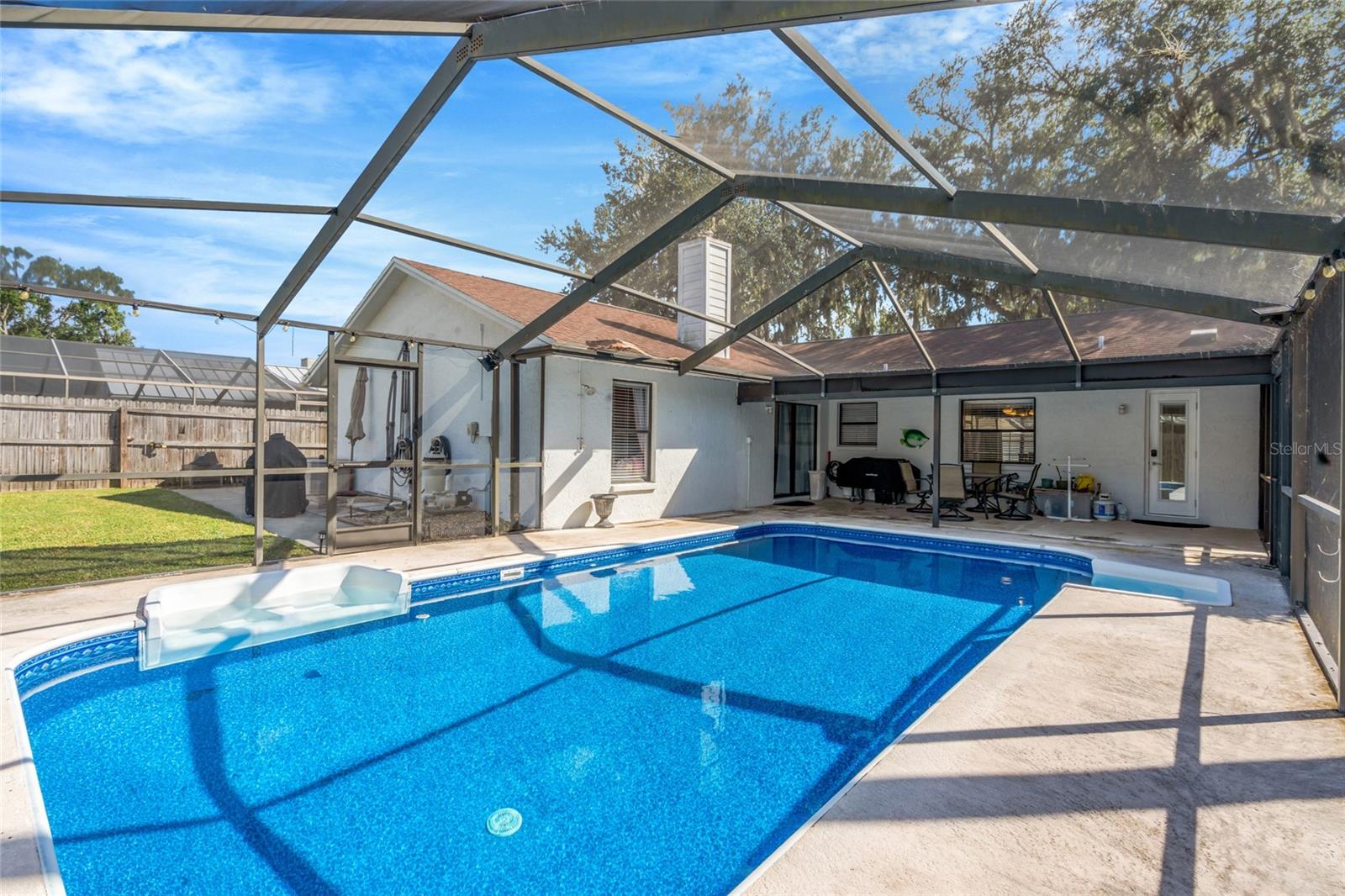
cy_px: 448
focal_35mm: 16
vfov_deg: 73.7
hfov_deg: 96.7
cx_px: 672
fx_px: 598
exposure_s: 1/45
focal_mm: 16
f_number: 16
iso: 100
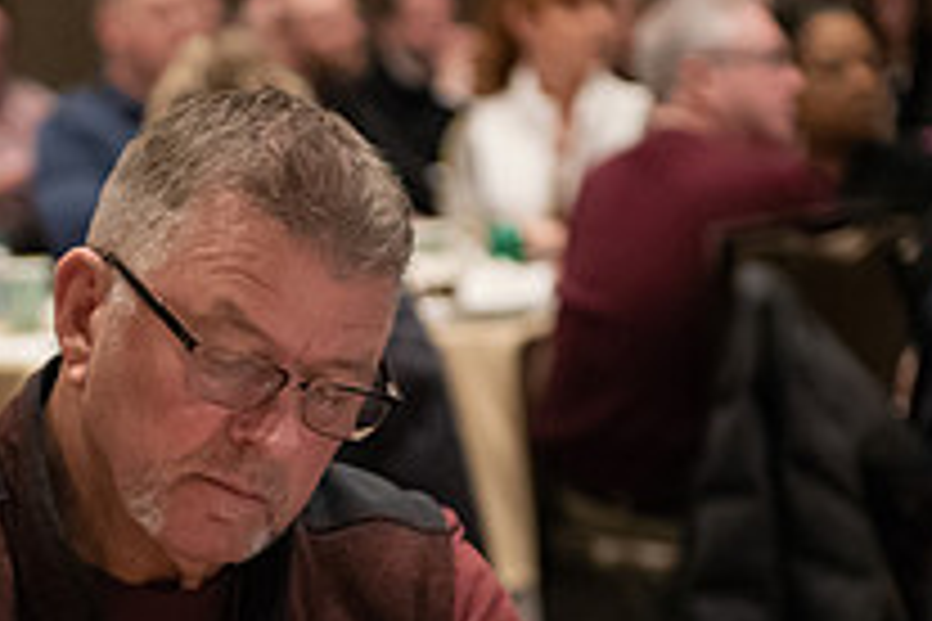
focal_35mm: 196
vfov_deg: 7.0
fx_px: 5074
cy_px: 533
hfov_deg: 10.5
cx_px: 176
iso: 4000
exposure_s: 1/160
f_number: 2.8
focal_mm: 70
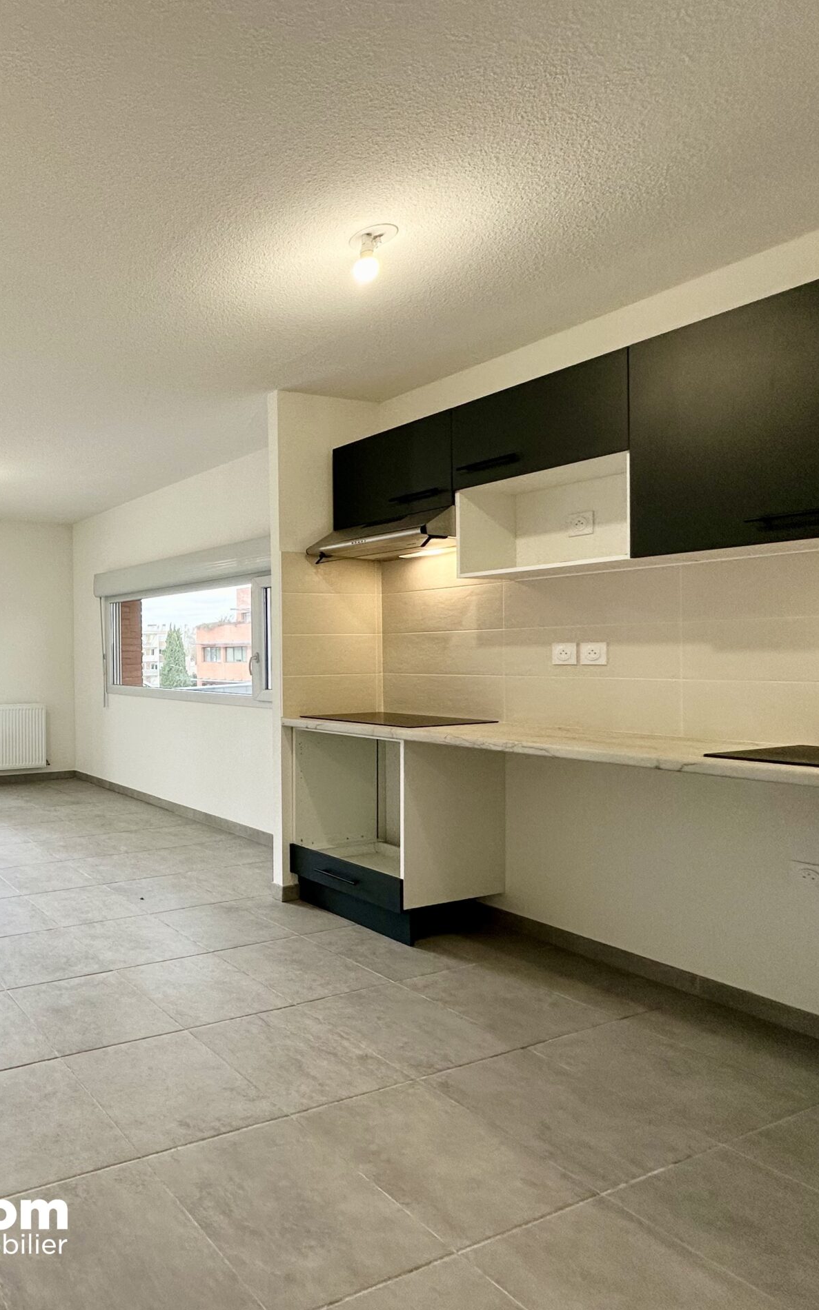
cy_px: 661
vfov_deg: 85.1
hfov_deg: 47.8
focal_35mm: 20
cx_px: -25
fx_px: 714
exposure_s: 1/100
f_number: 2.2
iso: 100
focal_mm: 2.22
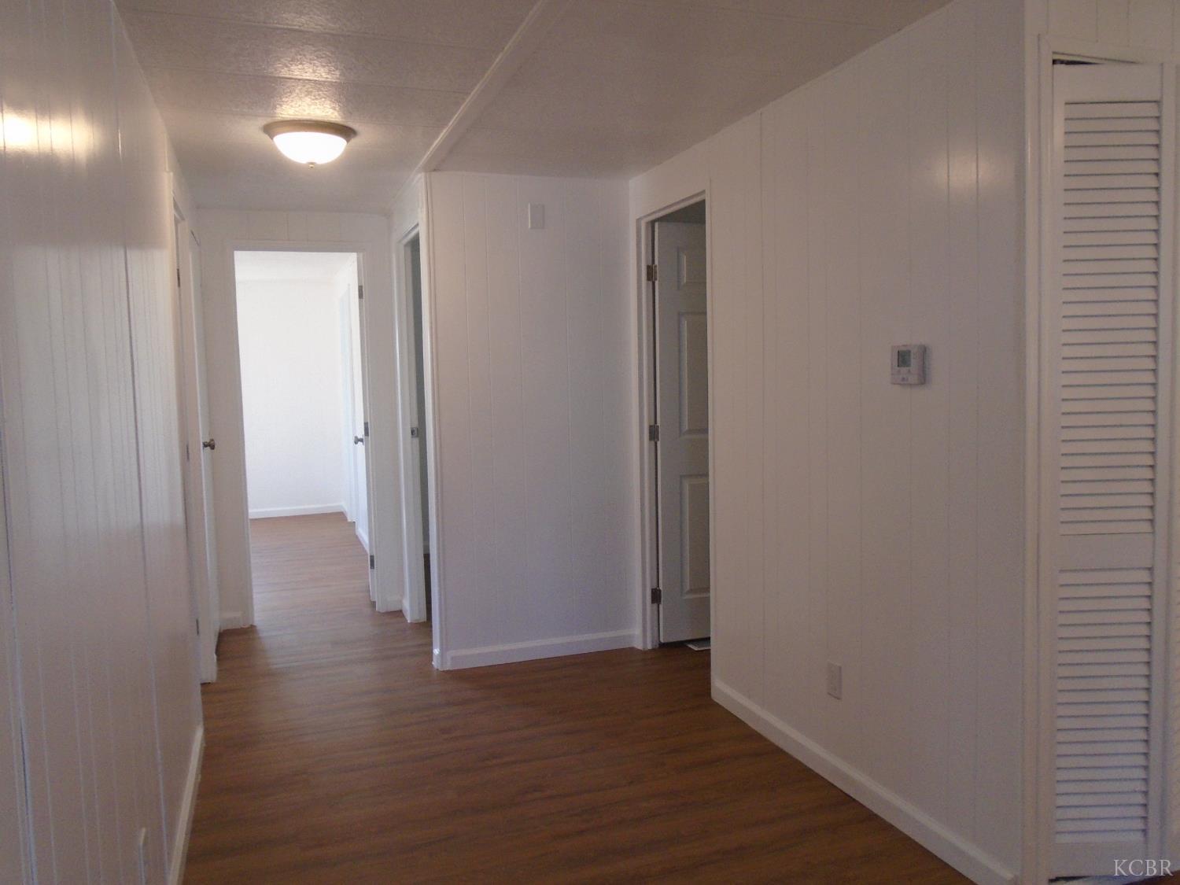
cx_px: 590
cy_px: 442
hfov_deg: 67.3
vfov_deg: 53.1
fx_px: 886
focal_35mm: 26
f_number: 3.2
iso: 250
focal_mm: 4.6
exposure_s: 1/100
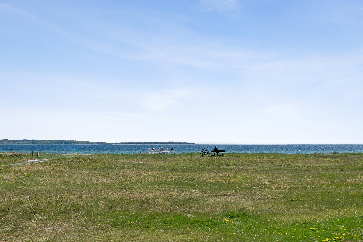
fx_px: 524
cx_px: 182
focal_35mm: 52
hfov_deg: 38.2
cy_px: 121
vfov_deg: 26.0
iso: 100
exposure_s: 1/800
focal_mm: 35
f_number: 7.1
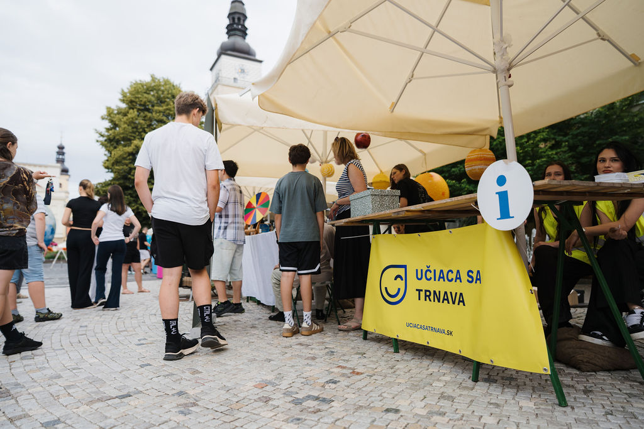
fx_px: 429
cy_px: 214
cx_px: 322
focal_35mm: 24
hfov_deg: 73.7
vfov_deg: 53.1
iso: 100
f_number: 2
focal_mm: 24
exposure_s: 1/2000
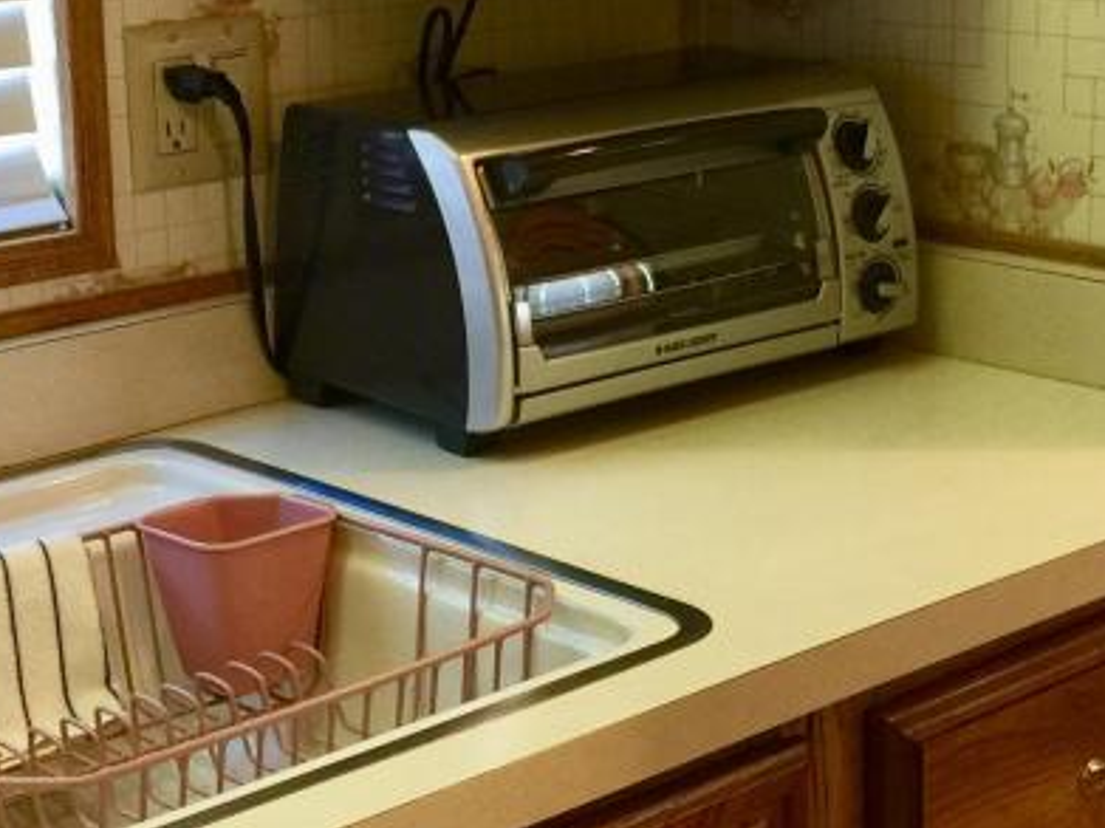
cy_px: 243
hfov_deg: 25.7
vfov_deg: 19.3
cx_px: 506
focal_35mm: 76
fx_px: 2425
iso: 80
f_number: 2.2
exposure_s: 1/15
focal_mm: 4.15
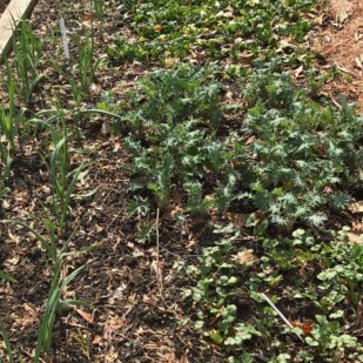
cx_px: 132
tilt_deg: -39.0
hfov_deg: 35.1
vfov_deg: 34.8
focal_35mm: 48
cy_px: 258
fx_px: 569
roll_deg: +7.0
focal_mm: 3.99
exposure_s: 1/1244
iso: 20
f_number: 1.8
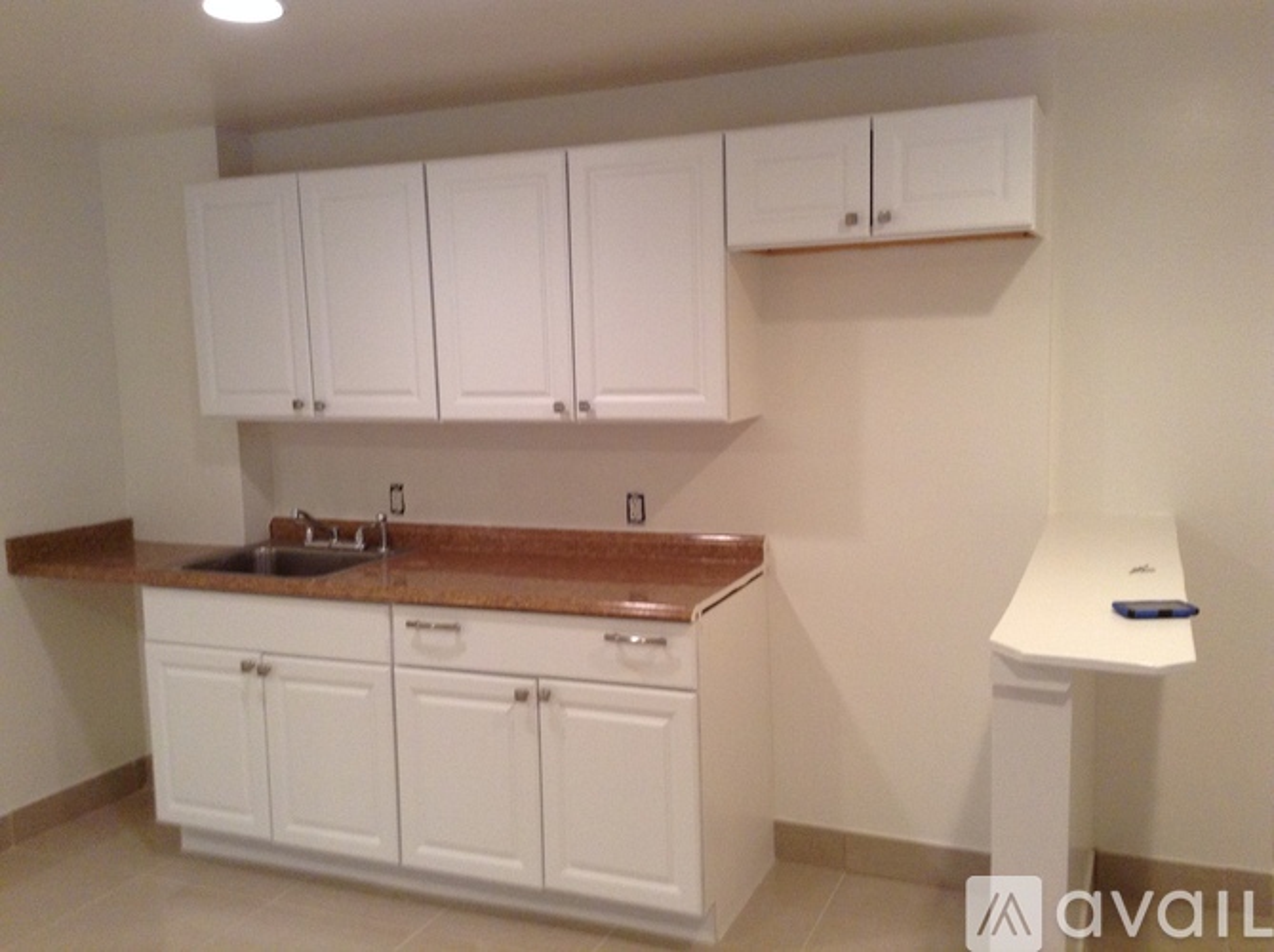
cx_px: 637
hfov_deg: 55.4
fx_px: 1213
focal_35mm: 33
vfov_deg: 42.9
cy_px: 476
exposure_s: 1/24
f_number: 2.4
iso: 100
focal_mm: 3.3
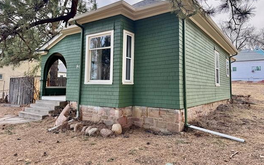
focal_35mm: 26
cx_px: 132
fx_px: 187
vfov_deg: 47.4
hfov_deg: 70.4
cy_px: 68
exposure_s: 1/593
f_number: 1.78
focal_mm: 6.76
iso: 80
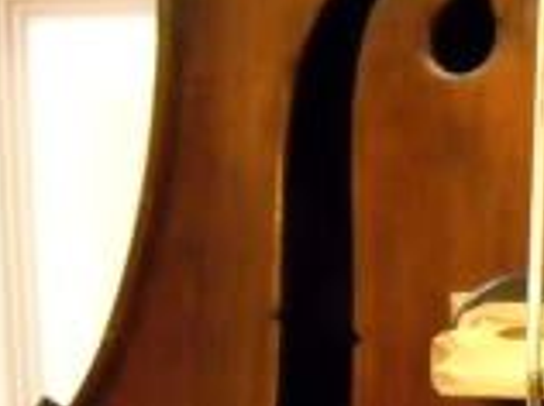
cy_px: 210
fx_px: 2228
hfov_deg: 13.2
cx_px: 788
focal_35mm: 142
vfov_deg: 10.4
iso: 800
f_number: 2.8
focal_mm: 5.7
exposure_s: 1/15
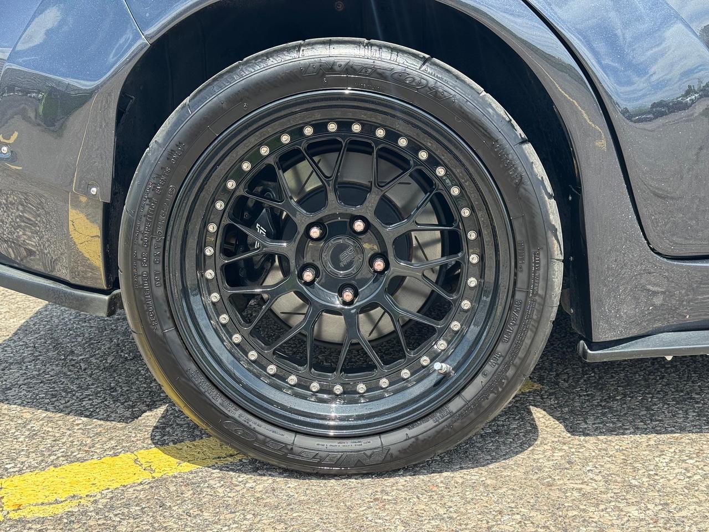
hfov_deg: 39.7
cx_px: 354
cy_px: 266
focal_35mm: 48
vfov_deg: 30.3
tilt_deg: -9.8
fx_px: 983
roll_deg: +1.6
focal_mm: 6.76
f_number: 1.78
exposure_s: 1/739
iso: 64
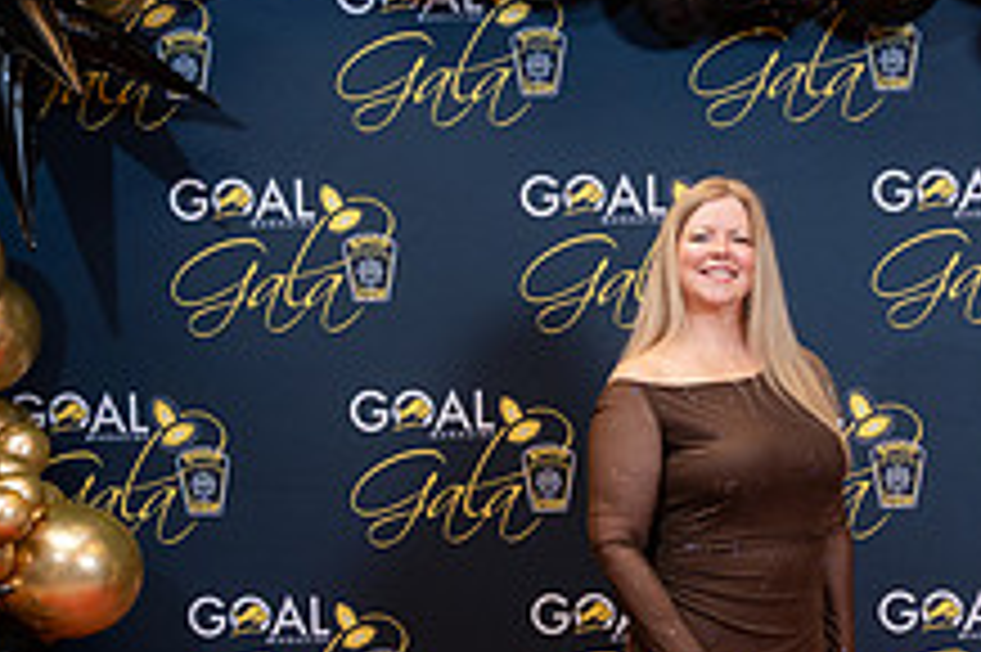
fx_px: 2260
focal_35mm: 83
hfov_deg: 24.1
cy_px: 438
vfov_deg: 16.4
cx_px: 770
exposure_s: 1/160
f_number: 2.8
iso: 1000
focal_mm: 31
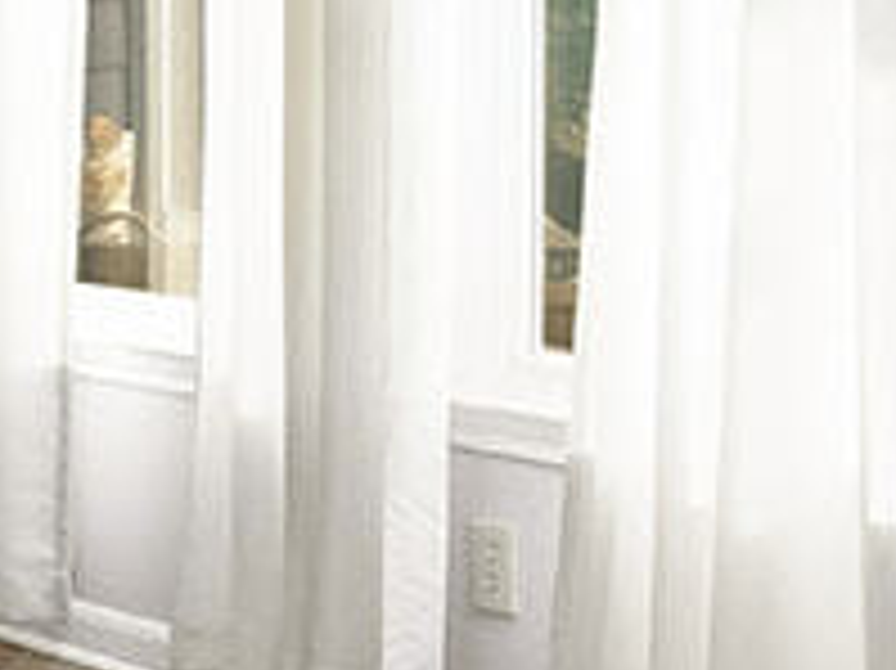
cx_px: -1625
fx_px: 3208
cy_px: -88
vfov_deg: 11.7
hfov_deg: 11.3
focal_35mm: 124
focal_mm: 16
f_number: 7.1
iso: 2000
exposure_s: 1/100
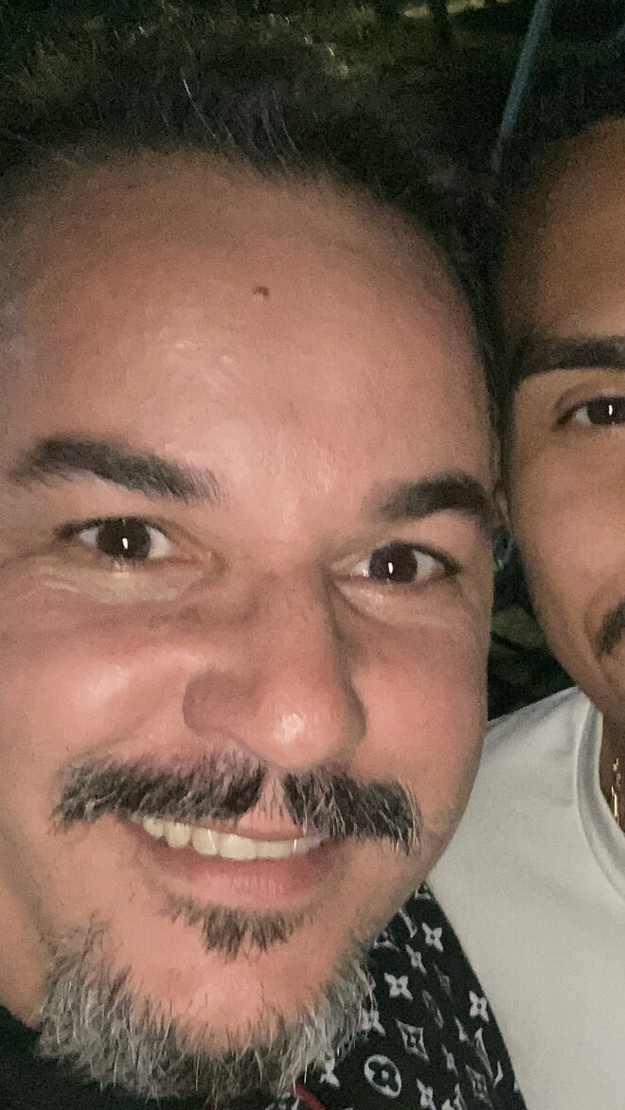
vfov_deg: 39.7
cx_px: 527
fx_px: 1532
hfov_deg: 22.6
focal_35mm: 52
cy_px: 672
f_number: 2.2
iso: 640
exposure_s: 1/16
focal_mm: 2.71
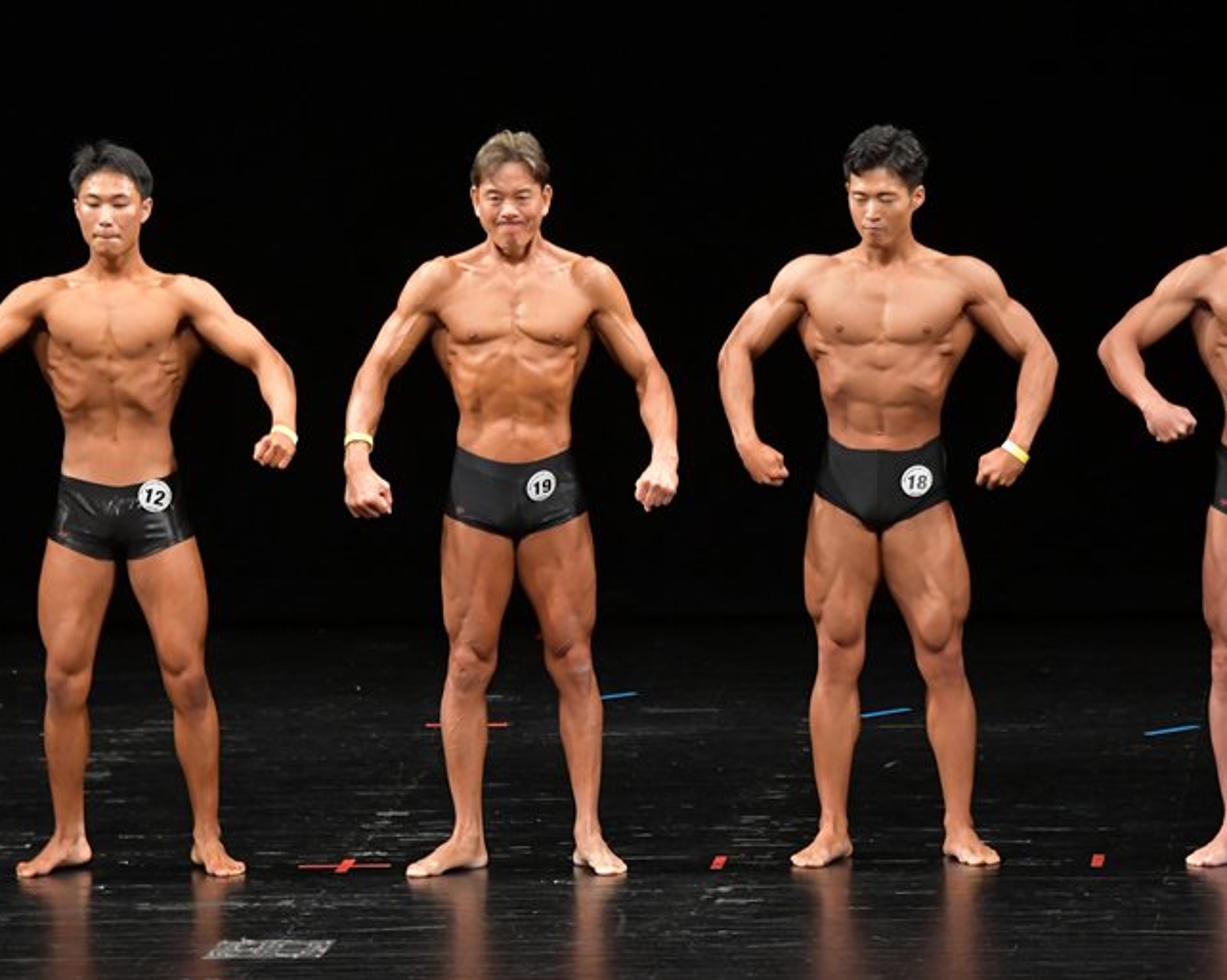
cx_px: 609
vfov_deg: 5.7
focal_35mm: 272
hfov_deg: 7.1
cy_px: 491
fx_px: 9873
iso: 3200
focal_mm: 160
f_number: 5.6
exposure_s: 1/400
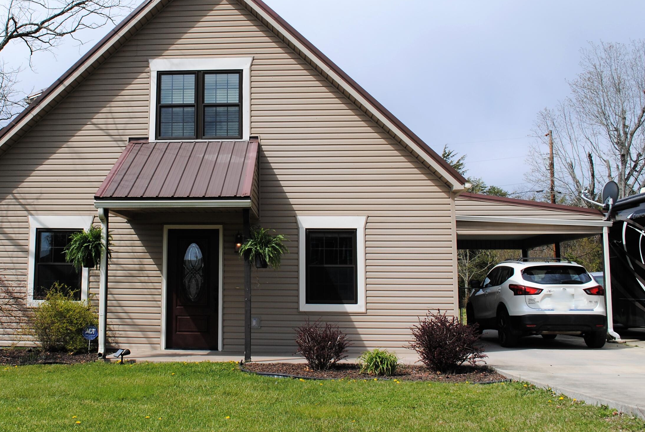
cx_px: 225
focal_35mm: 41
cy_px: 170
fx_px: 735
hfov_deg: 46.7
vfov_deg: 32.6
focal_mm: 20
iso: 100
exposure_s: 1/320
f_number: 9
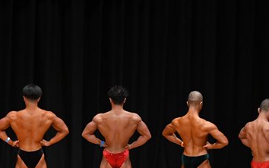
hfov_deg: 7.7
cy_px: 135
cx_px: 132
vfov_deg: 4.8
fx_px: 2011
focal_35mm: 274
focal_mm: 82
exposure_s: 1/400
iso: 3200
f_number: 5.6
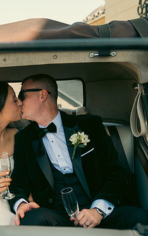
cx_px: 25
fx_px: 316
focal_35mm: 49
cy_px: 121
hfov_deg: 25.8
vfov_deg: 41.0
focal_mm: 31
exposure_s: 1/400
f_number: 3.5
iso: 125
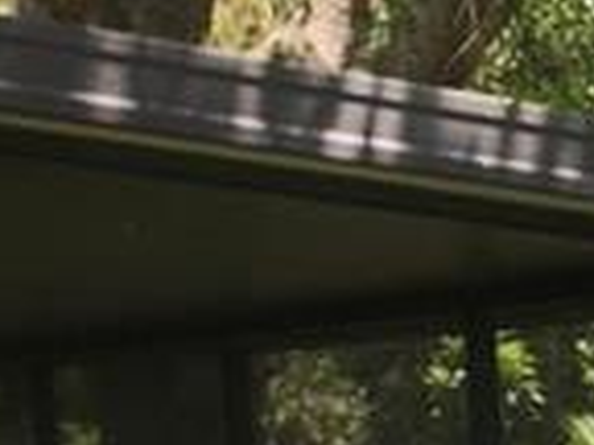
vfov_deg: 8.8
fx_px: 2814
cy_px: 717
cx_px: 1638
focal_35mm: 164
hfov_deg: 9.8
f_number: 1.8
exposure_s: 1/349
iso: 20
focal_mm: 5.4
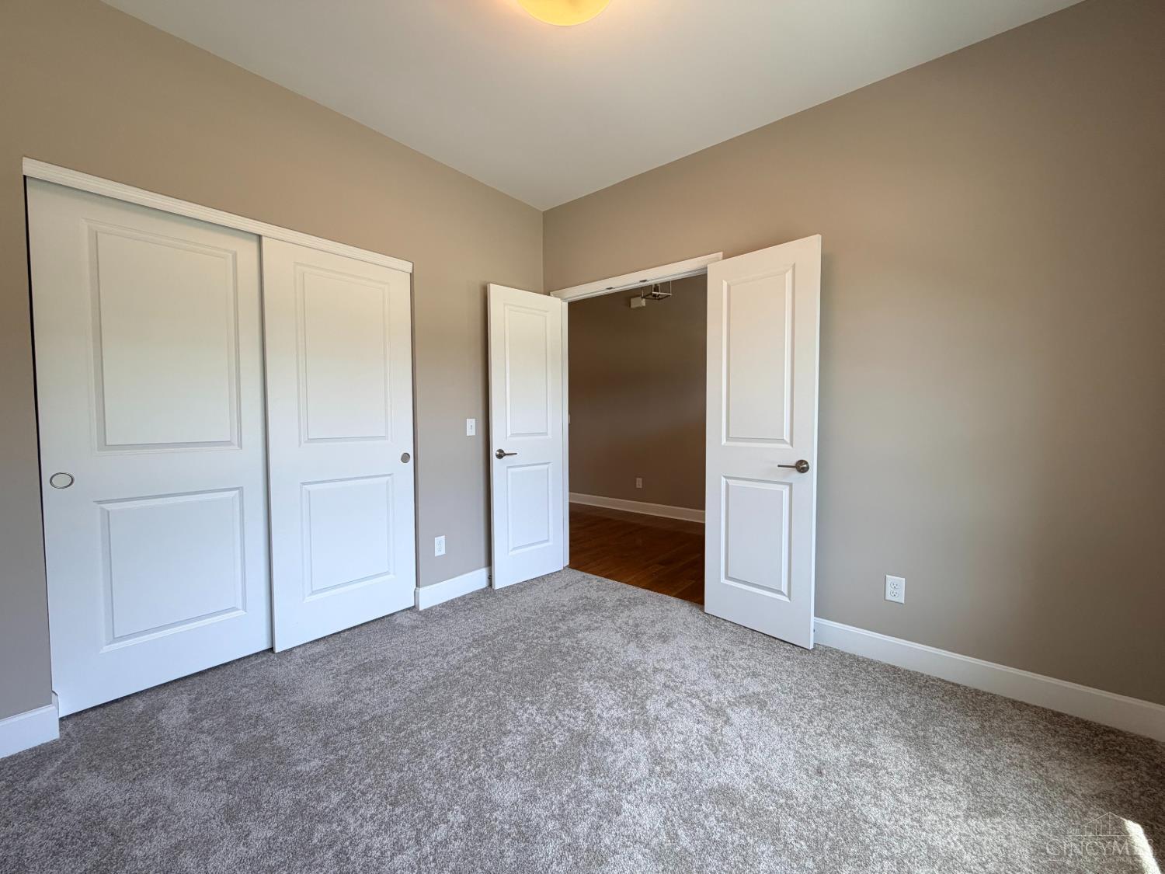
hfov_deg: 102.1
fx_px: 471
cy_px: 437
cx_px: 582
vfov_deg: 85.7
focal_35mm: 14
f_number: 2.2
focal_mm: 2.22
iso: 100
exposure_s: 1/121
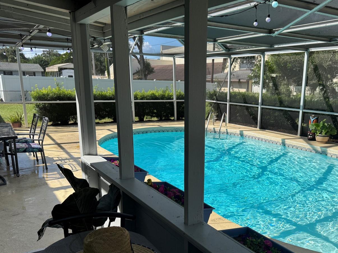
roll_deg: -0.9
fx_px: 312
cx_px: 211
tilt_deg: -13.7
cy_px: 163
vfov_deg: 43.7
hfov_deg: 56.2
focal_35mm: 32
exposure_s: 1/3279
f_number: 1.78
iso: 80
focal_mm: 6.76
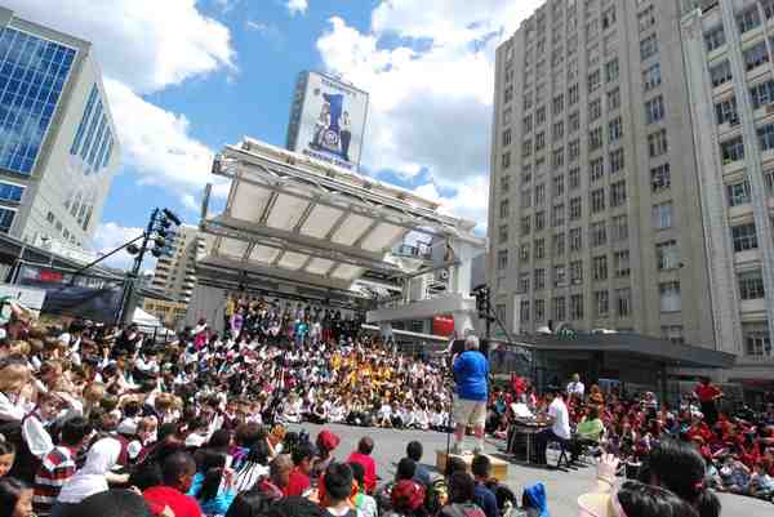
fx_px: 387
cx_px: 387
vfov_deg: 67.5
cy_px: 258
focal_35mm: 18
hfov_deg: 90.0
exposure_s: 1/800
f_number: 14
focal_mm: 12
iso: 1600
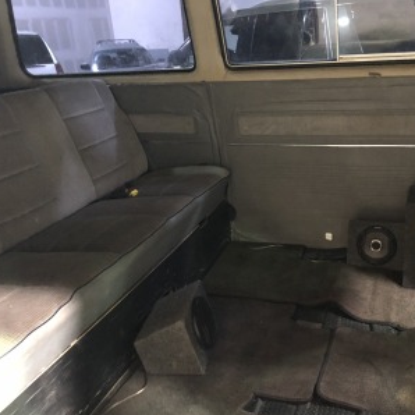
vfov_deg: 48.4
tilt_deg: -20.1
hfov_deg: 47.9
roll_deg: +2.1
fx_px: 461
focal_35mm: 34
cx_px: 267
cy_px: 211
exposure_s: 1/4
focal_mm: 3.99
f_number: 1.8
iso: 320
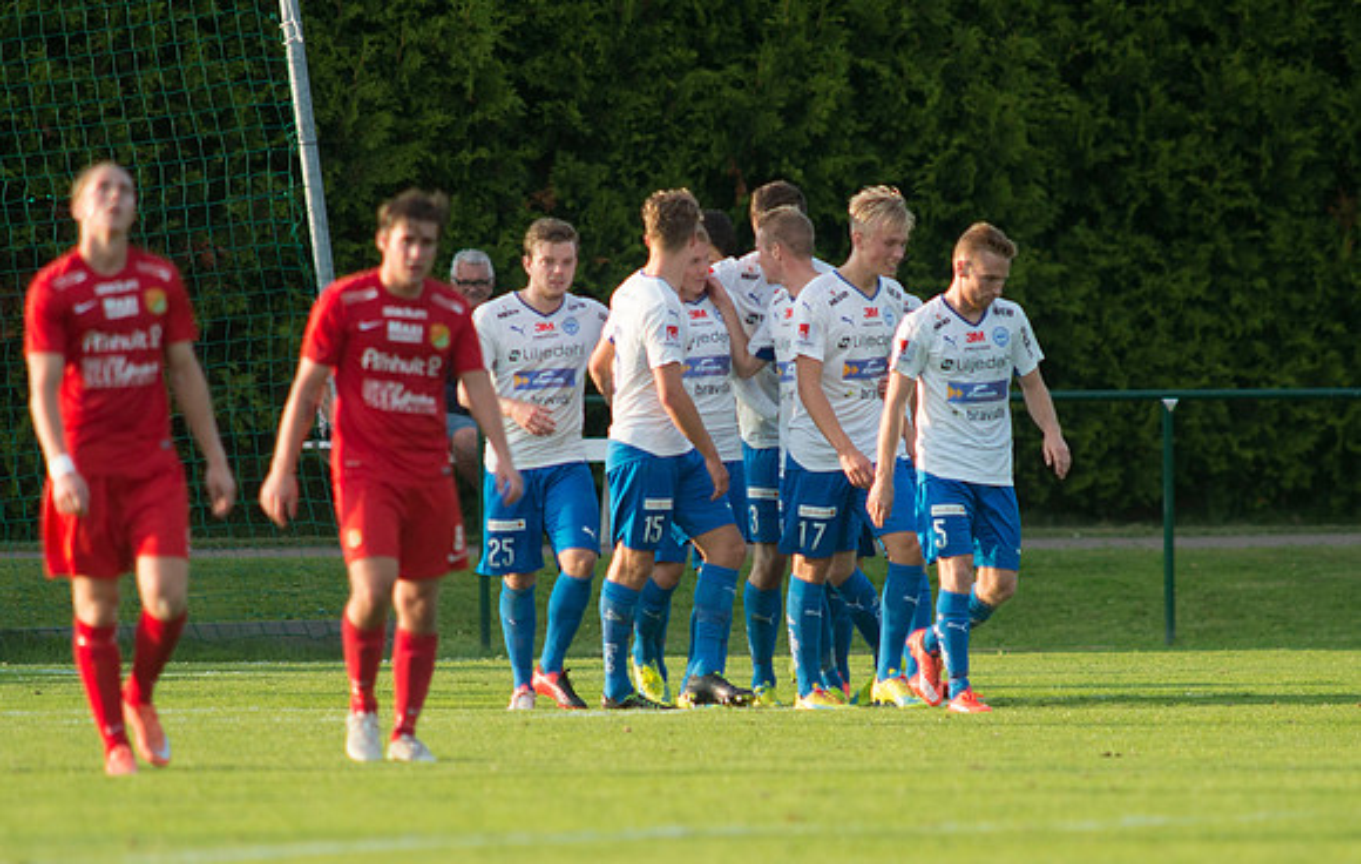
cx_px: 715
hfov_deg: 2.7
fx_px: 29275
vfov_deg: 1.7
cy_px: 489
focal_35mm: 786
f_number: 4
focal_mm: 420
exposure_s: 1/1250
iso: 640
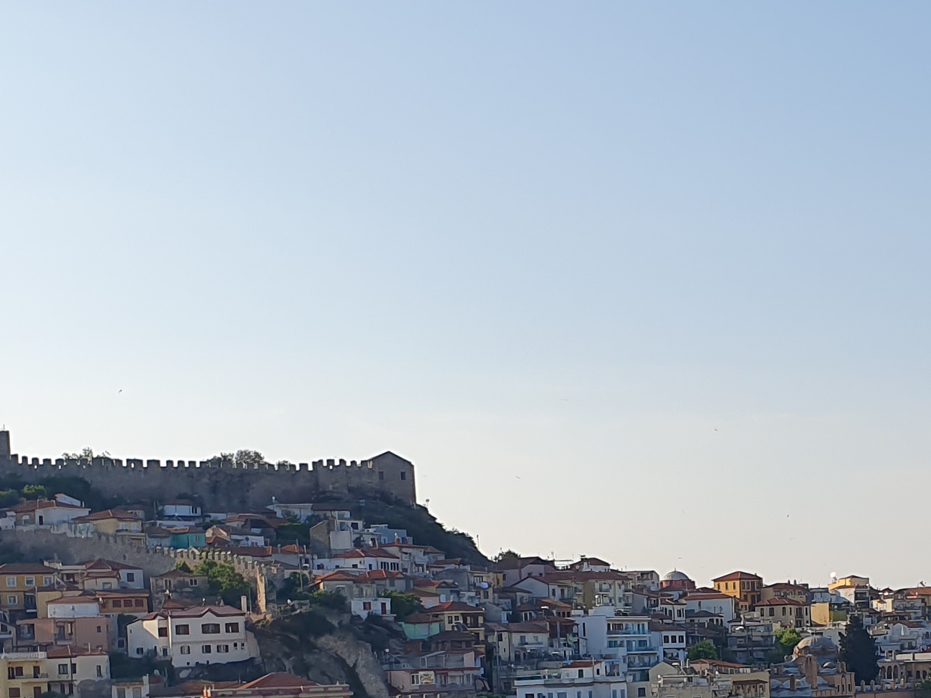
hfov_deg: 25.3
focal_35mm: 75
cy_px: 684
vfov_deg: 19.1
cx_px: 826
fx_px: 2017
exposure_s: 1/1880
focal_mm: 4.32
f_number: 2.4
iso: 50
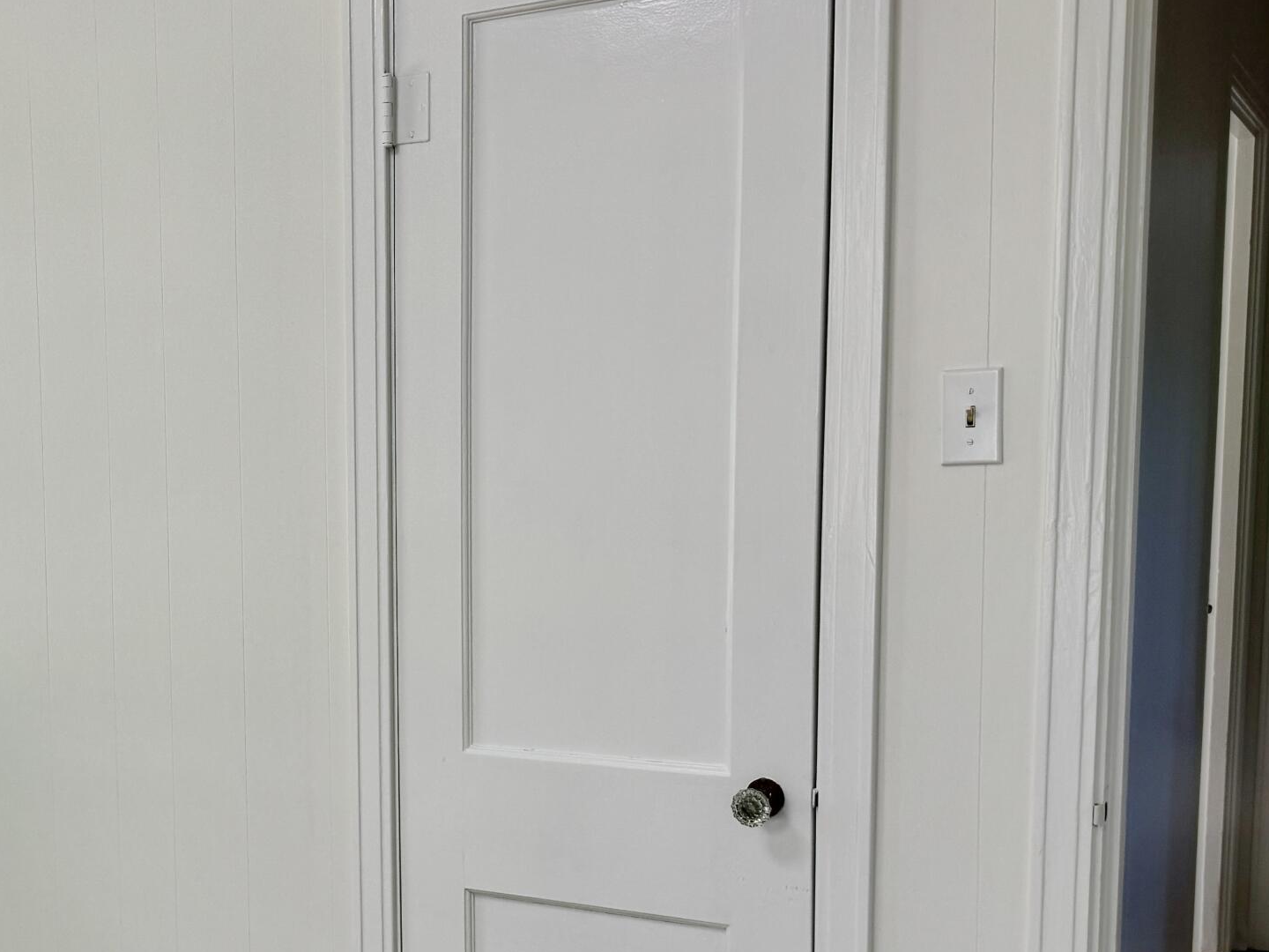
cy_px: 665
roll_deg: +1.5
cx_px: 247
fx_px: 1833
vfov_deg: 28.8
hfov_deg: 36.8
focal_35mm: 50
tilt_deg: -7.4
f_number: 1.78
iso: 64
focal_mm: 6.76
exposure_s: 1/120
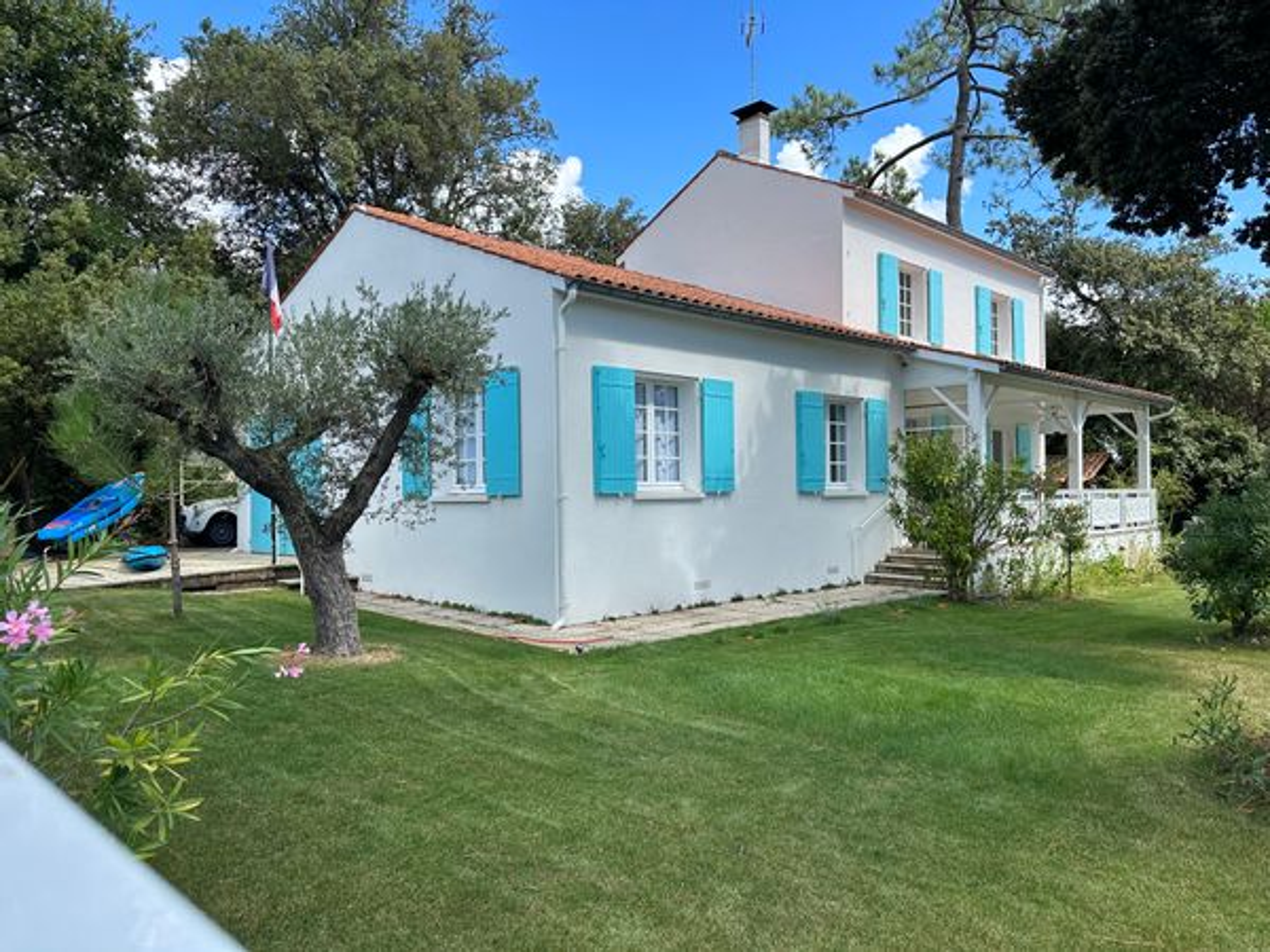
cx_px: 635
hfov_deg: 71.6
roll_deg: +0.8
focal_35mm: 24
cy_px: 476
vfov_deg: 56.8
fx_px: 881
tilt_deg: +0.4
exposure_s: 1/1721
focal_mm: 6.86
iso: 80
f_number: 1.78
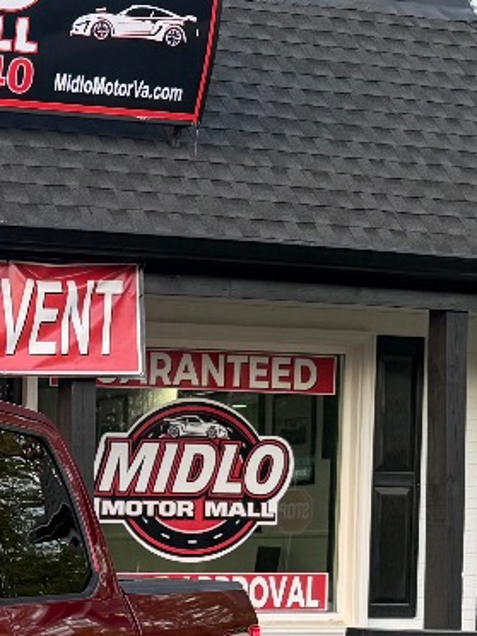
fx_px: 1709
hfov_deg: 14.3
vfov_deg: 20.4
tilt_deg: -2.1
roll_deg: -0.1
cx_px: -345
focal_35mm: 93
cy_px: 636
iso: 200
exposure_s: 1/210
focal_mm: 6.76
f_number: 1.78
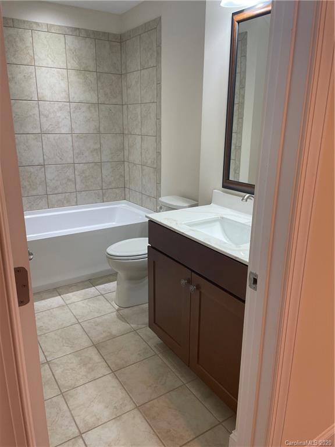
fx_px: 335
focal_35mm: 26
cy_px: 224
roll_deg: -0.6
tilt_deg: -16.2
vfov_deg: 67.3
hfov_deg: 53.1
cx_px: 168
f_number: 1.6
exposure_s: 1/120
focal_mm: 4.2
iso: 80
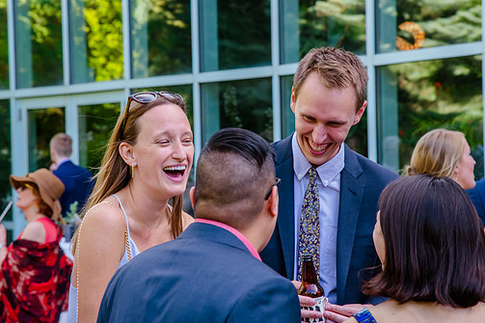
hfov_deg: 15.4
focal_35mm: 133
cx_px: 234
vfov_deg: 10.3
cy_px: 141
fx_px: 1791
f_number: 7.1
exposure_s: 1/200
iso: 800
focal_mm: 98
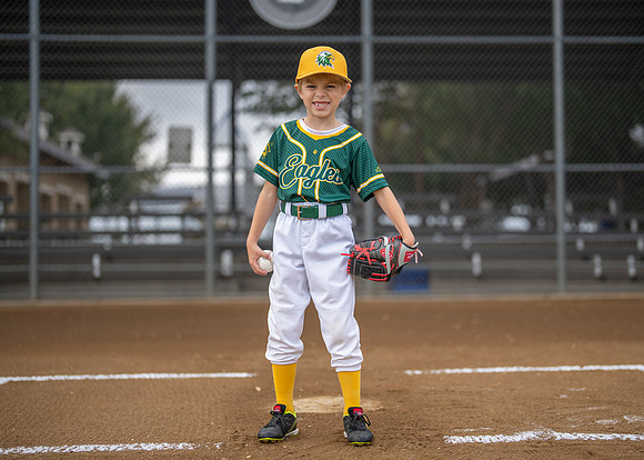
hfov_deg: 33.7
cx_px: 347
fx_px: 1061
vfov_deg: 24.4
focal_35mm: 58
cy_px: 224
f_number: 1.2
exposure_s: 1/3200
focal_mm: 50
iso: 200
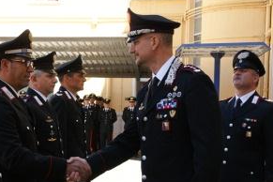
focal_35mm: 81
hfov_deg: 25.0
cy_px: 116
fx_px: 612
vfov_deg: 16.9
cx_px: 86
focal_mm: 35
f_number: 13
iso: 400
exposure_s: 1/160
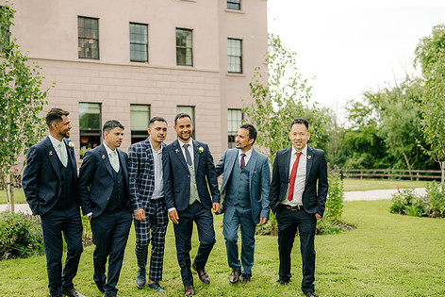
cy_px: 165
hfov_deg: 45.4
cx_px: 199
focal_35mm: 43
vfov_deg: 31.2
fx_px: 532
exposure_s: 1/500
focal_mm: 35
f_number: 1.6
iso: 100
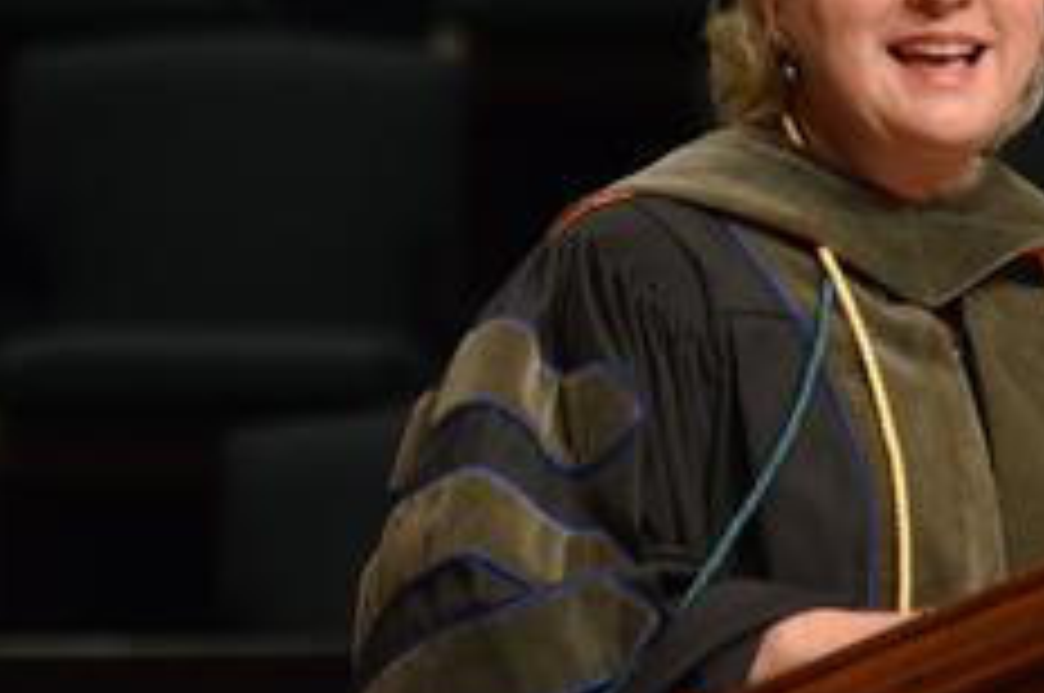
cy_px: 126
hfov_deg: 2.4
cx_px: 927
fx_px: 25253
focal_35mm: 872
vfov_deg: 1.6
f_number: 5.6
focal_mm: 300
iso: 3200
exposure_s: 1/80
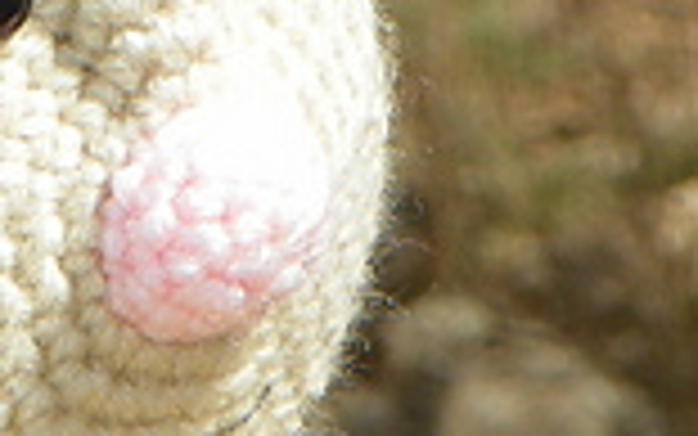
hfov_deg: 5.0
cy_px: 108
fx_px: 7935
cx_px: -297
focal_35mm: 417
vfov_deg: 3.2
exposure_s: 1/320
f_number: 5
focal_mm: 16.9
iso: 64
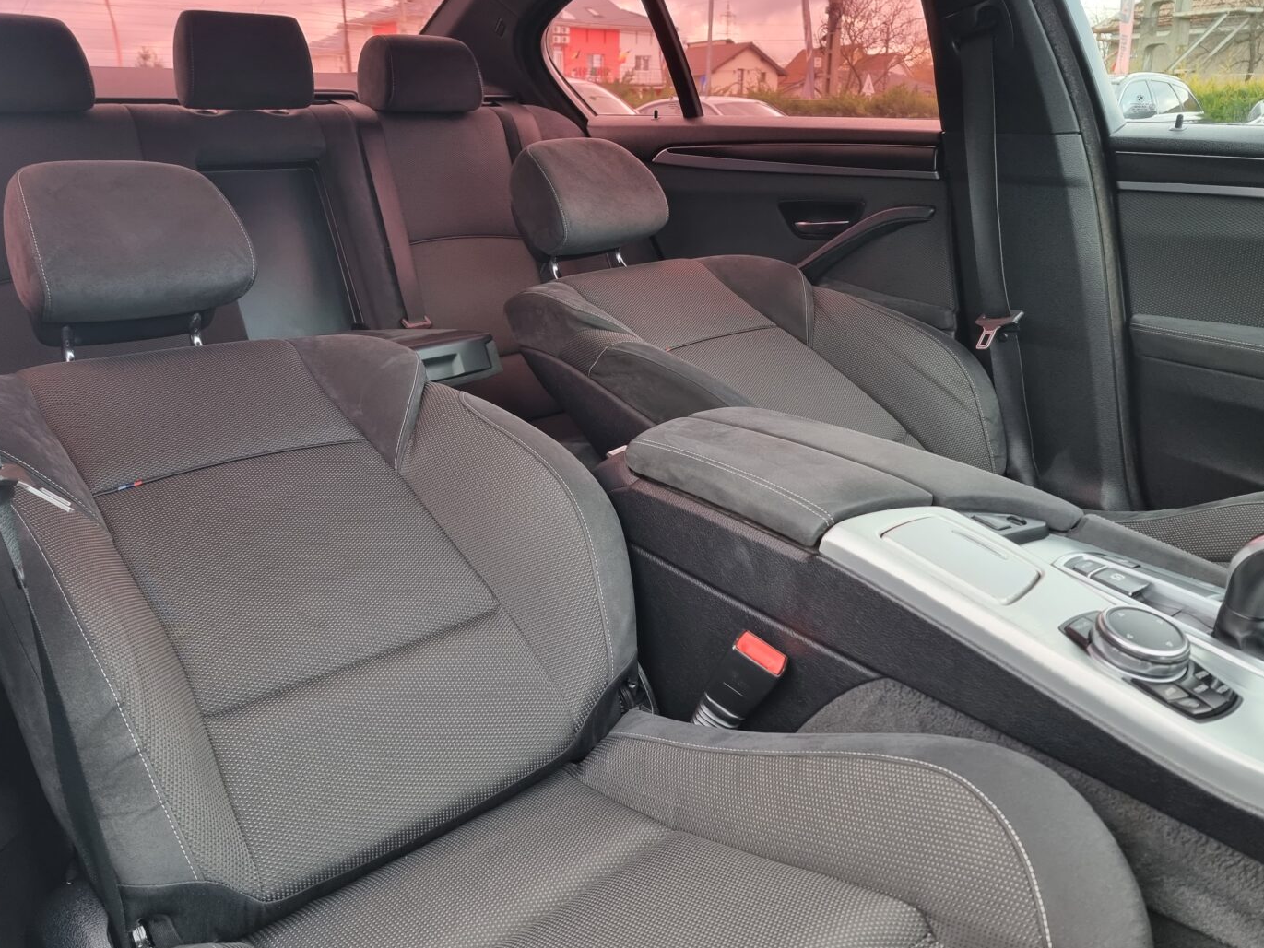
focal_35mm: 28
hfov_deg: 63.2
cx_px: 548
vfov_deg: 49.7
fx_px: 1023
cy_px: 416
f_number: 1.8
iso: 64
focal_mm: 6.7
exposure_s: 1/100
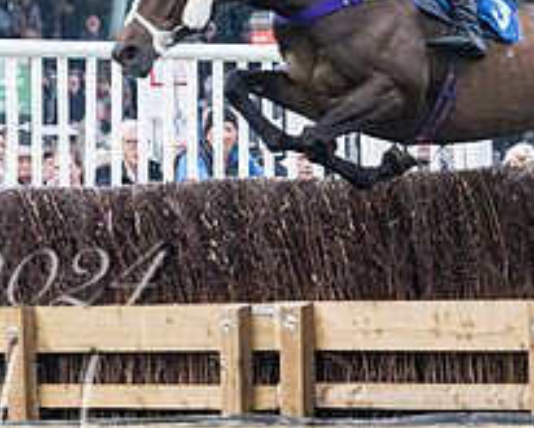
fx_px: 6815
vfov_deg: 3.6
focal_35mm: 431
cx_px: -70
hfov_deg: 4.5
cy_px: 107
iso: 800
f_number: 2.8
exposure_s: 1/2000
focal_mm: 110
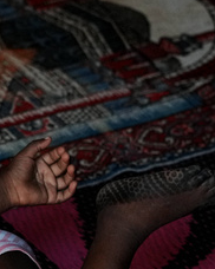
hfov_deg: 7.2
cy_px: 302
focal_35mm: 211
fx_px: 1681
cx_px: -96
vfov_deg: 9.1
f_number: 3.5
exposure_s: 1/800
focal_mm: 50
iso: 2000
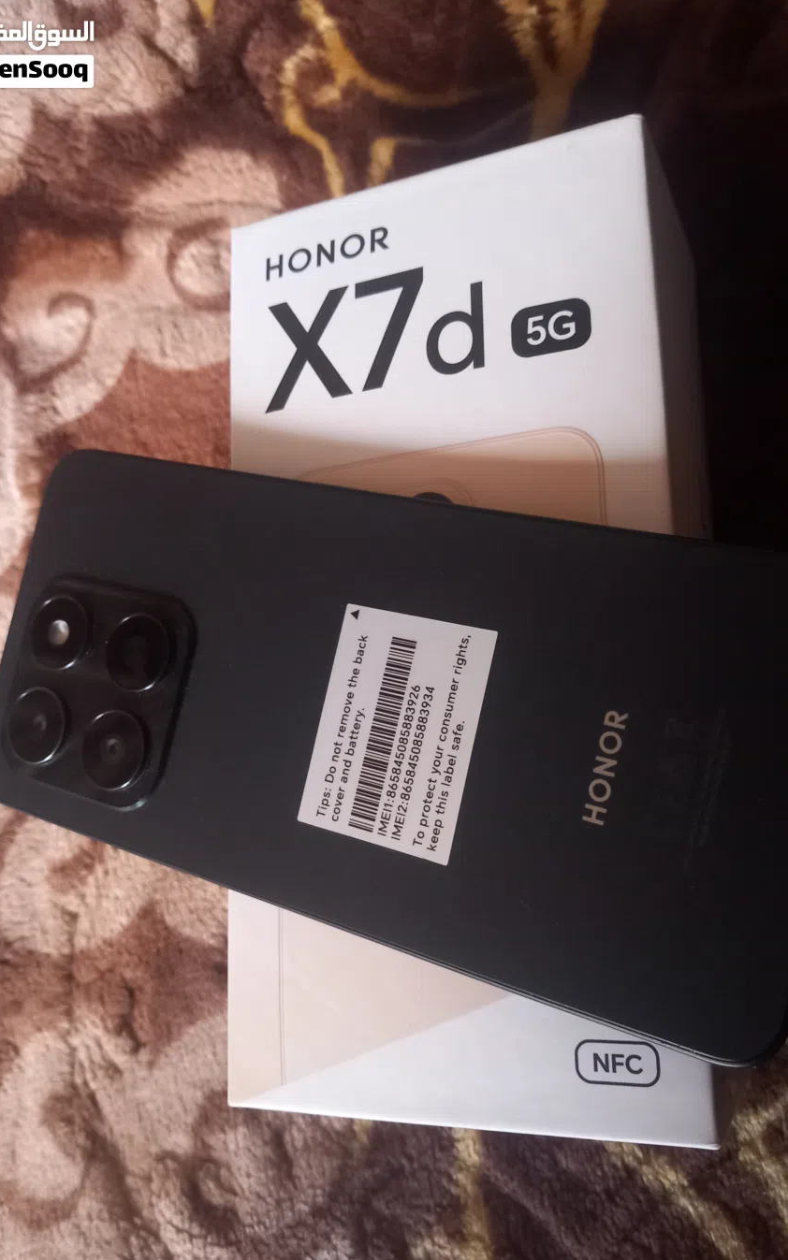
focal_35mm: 29
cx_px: 415
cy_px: 637
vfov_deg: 64.6
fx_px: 996
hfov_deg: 43.1
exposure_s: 1/25
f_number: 1.8
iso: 400
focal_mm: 4
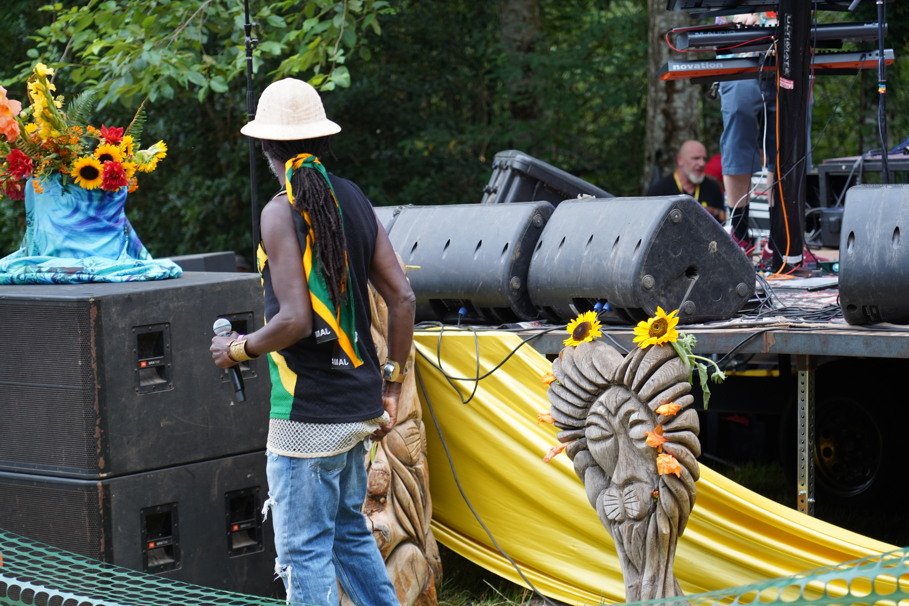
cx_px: 454
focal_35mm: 105
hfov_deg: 19.5
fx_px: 2651
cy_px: 303
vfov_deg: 13.0
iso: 500
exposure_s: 1/160
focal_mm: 105
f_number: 4
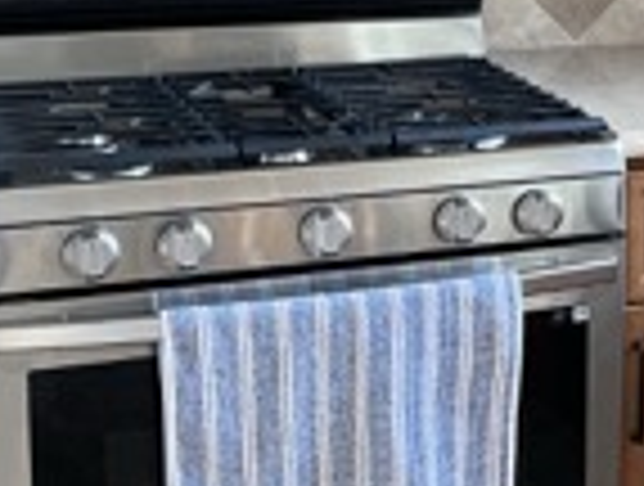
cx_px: 968
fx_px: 2164
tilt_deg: -10.9
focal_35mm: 116
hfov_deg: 15.6
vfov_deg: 12.7
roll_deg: -3.0
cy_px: 40
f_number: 1.5
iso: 100
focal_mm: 5.7
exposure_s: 1/121
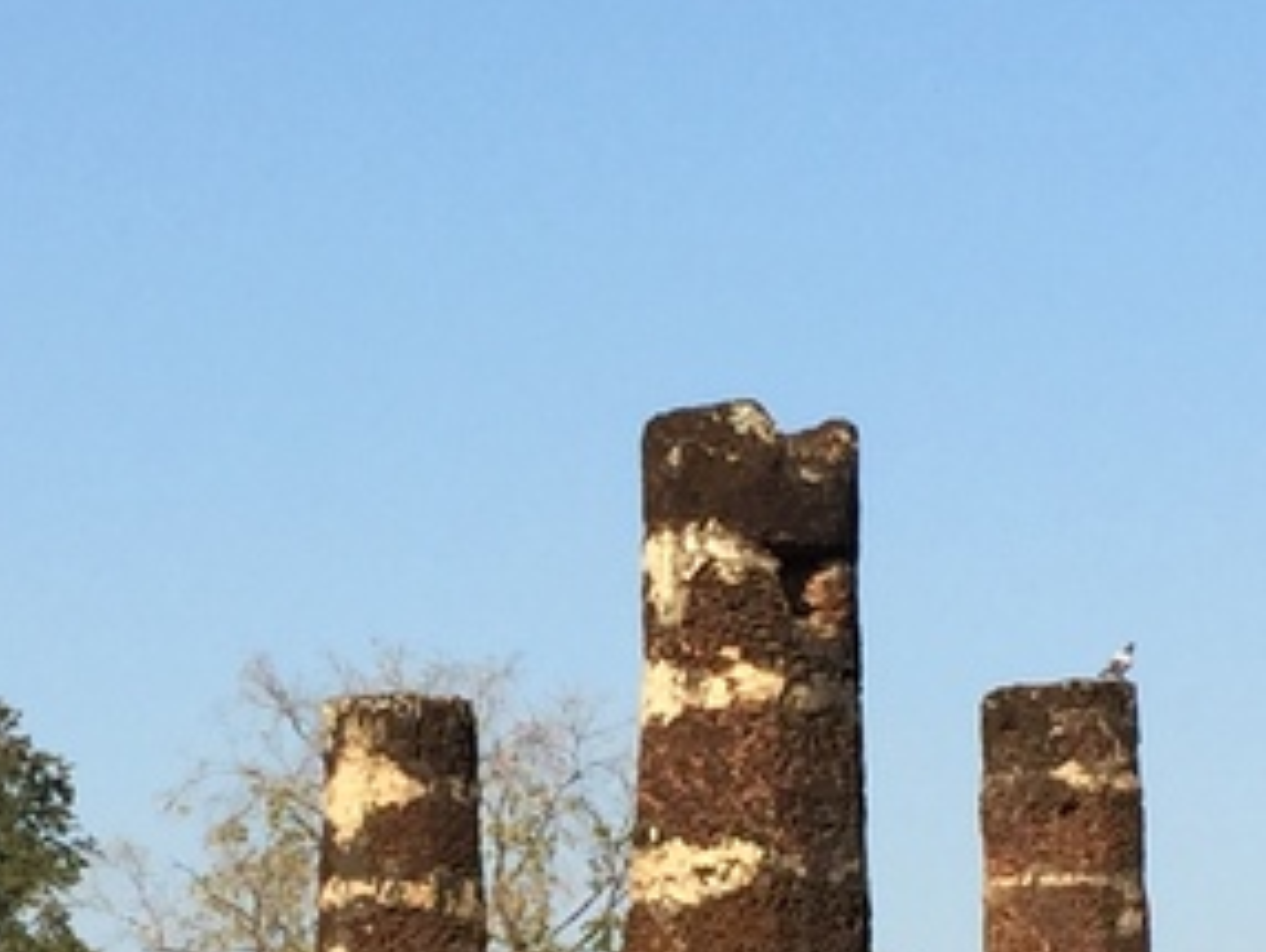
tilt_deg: +8.0
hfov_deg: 12.2
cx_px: 505
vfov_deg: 9.1
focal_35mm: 162
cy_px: 872
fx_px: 5930
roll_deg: -0.9
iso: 32
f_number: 2.2
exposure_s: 1/1364
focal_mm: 4.15
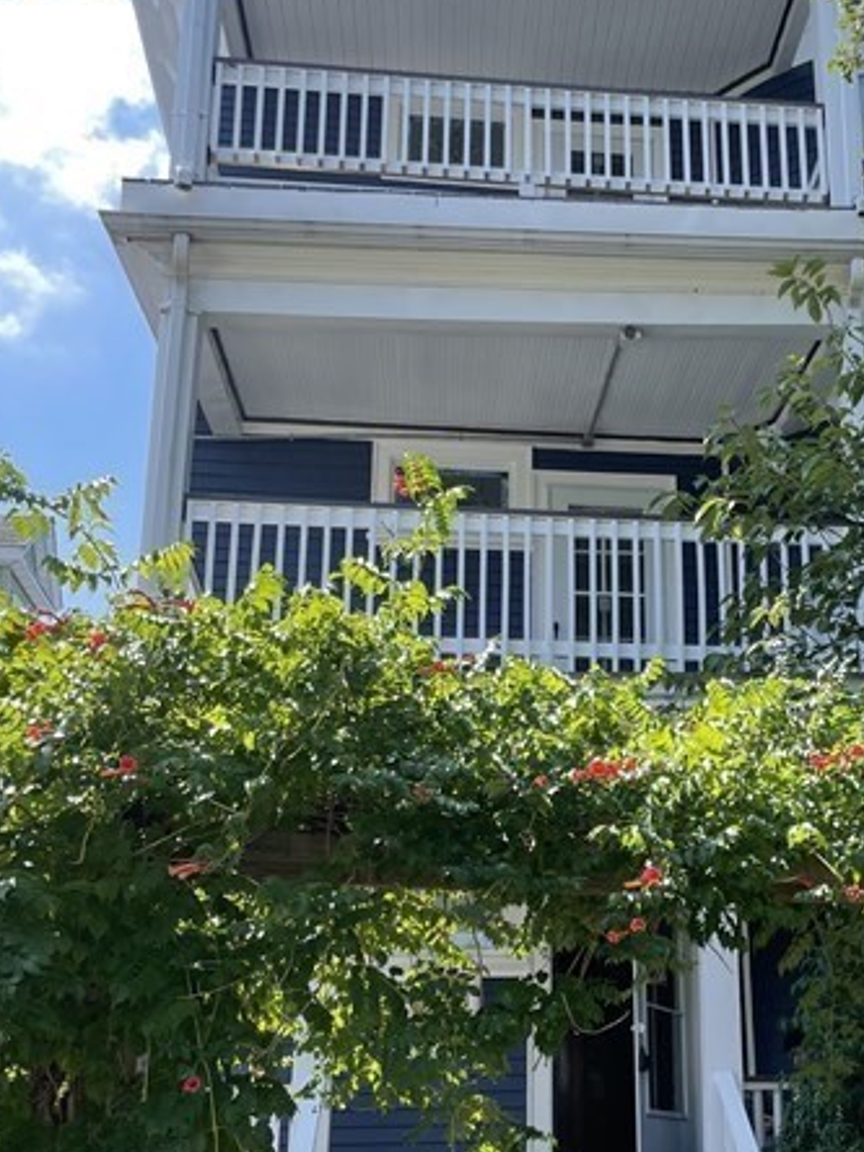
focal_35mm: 45
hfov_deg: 31.7
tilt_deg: +17.2
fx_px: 1498
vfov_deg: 41.6
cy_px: 752
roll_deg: +1.1
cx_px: 625
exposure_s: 1/1062
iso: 32
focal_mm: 4.2
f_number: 1.6
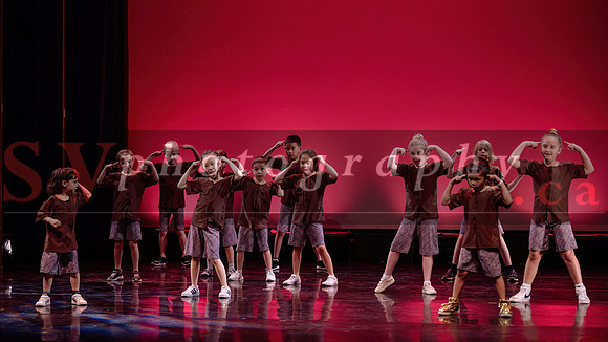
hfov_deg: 20.5
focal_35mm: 104
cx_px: 304
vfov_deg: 11.6
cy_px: 157
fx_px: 1678
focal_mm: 90
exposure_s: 1/200
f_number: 2.8
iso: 1600
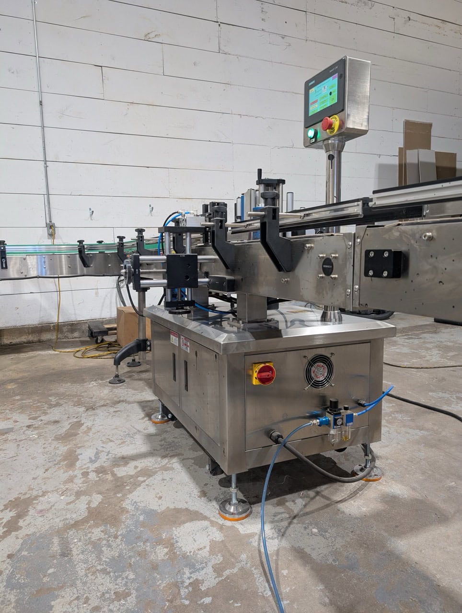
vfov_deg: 71.5
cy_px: 306
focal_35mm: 24
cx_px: 231
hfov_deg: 56.9
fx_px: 426
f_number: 1.7
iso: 97
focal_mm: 6.9
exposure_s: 1/31
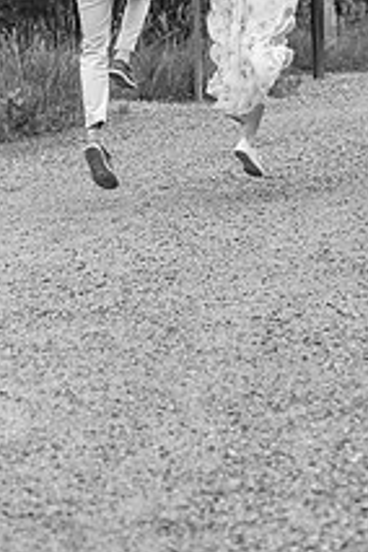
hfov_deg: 7.6
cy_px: 41
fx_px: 2760
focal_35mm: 180
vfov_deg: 11.3
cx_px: 122
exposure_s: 1/250
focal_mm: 85
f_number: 3.5
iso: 250
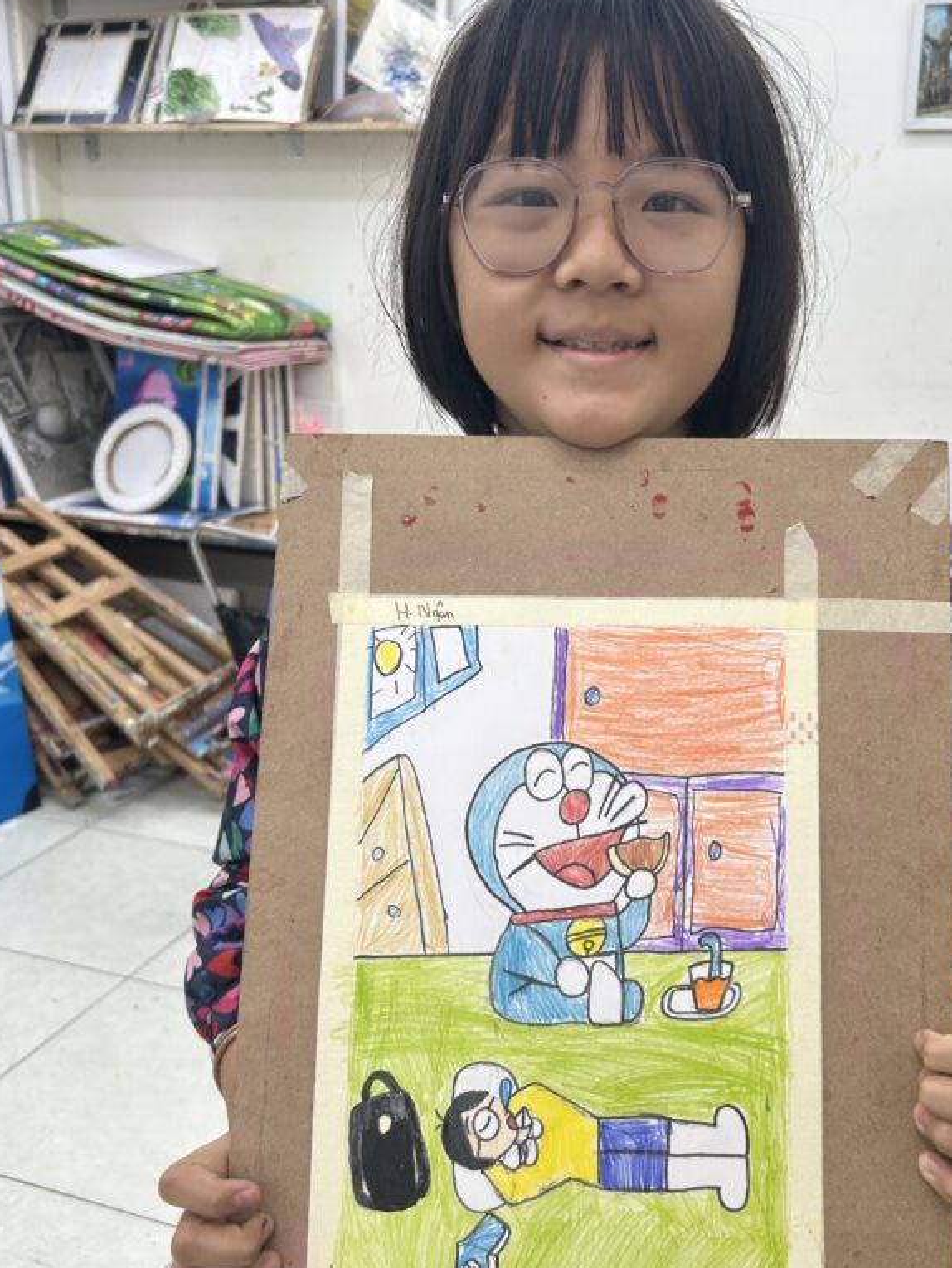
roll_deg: -2.2
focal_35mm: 34
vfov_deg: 53.9
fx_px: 1246
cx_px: 602
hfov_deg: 41.5
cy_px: 643
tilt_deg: -16.6
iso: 32
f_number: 1.5
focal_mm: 5.7
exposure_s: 1/111
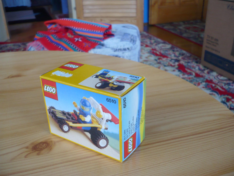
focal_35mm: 35
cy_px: 88
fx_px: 237
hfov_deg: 52.6
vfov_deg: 40.7
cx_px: 117
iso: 100
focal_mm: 5.8
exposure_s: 1/25
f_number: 2.8
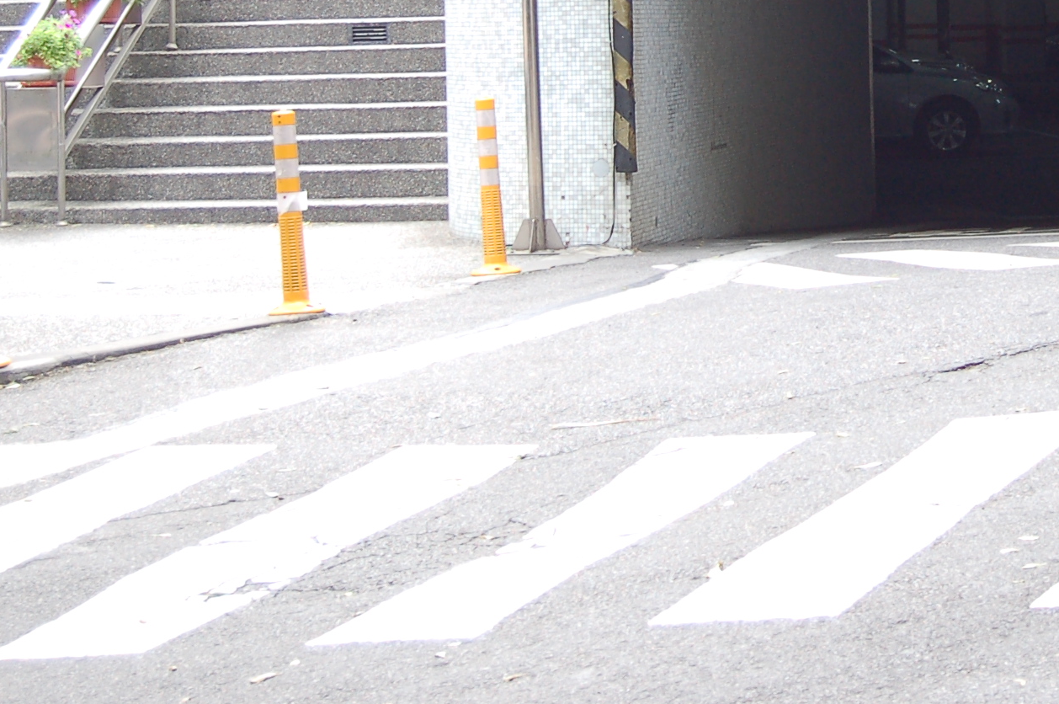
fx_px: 3268
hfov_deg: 18.2
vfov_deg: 12.1
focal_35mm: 111
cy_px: -106
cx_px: 885
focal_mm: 31
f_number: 4.5
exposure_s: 1/60
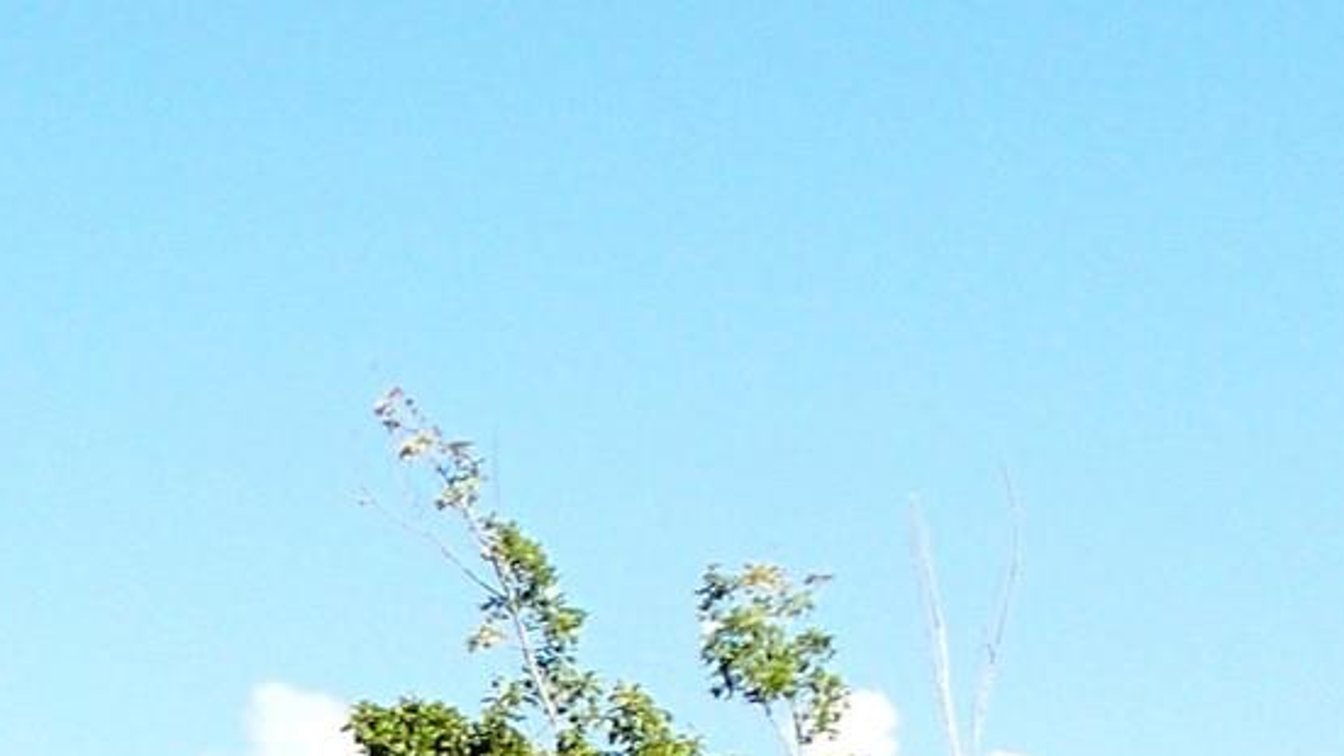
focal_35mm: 162
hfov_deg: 12.7
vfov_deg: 7.1
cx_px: -573
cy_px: 1795
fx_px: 5774
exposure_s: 1/640
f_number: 4
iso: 100
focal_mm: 7.34
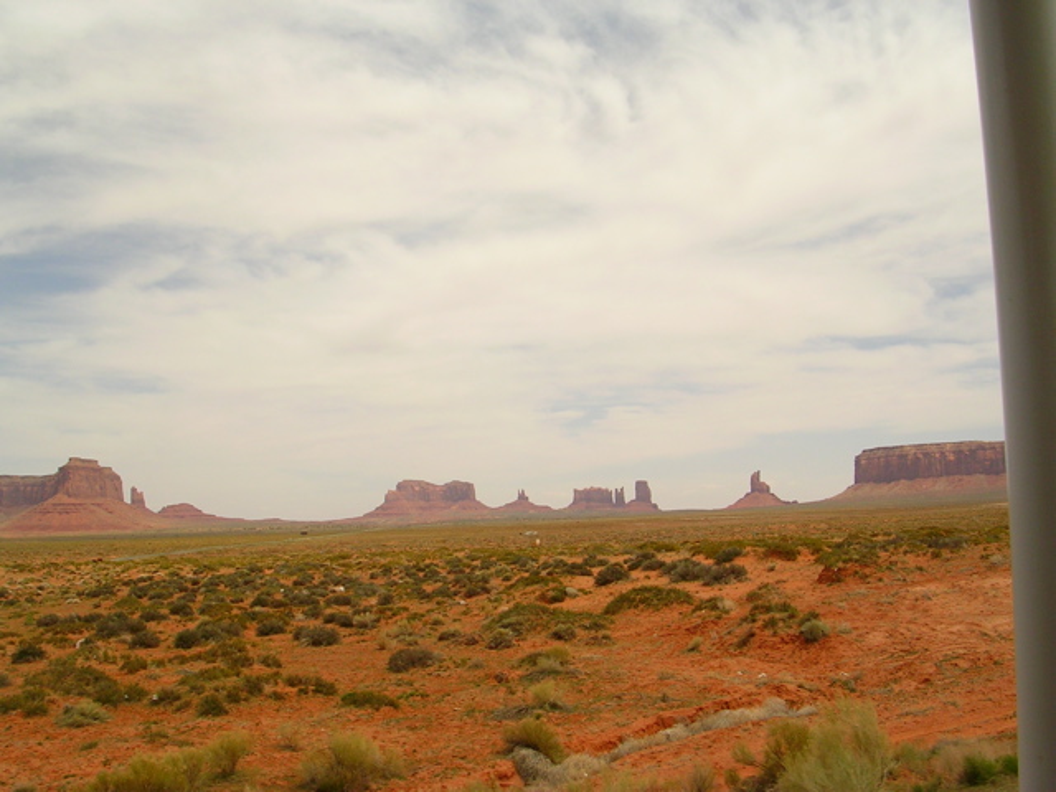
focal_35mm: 38
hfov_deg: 49.0
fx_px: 1159
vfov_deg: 37.7
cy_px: 396
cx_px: 528
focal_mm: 5.8
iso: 50
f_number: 5.6
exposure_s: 1/462
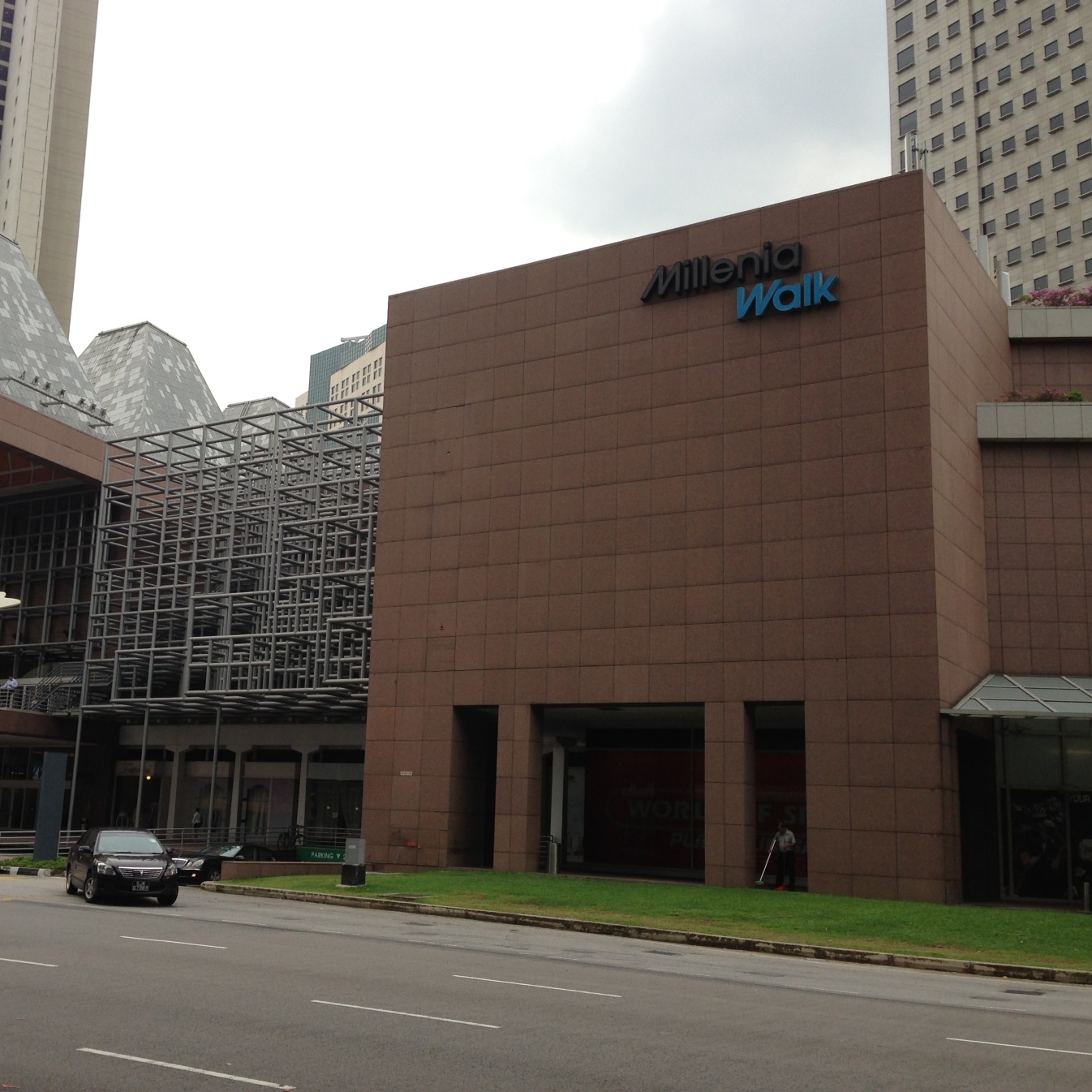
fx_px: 1392
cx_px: 375
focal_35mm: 39
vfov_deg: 42.8
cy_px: 546
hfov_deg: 42.3
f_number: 2.4
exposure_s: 1/645
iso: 50
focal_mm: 4.13
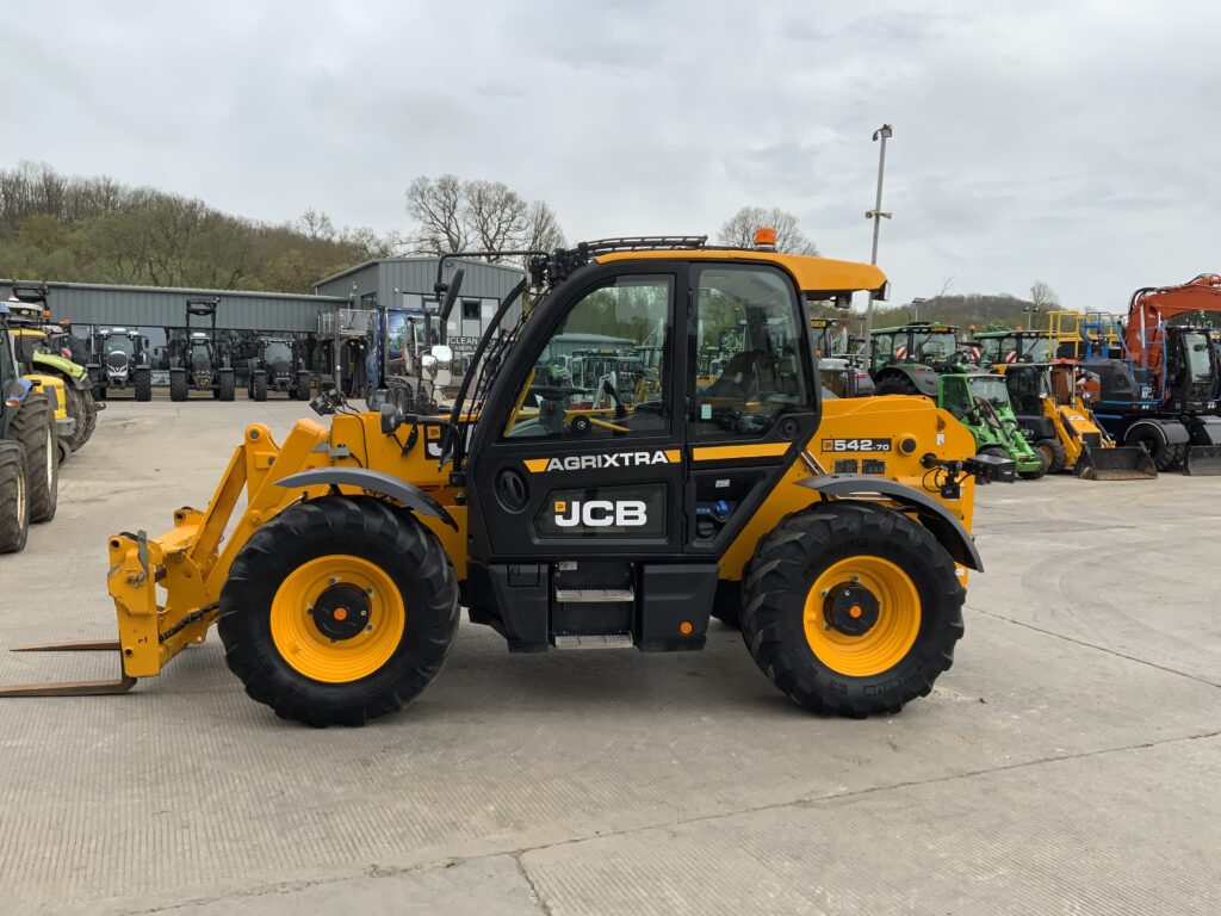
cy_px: 458
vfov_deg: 48.2
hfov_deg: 61.7
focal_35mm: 29
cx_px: 610
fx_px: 1023
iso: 16
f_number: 1.8
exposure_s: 1/1035
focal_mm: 3
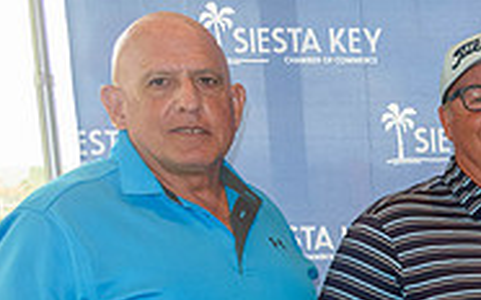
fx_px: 1127
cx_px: 685
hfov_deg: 21.0
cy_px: 394
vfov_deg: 14.5
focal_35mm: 86
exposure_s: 1/100
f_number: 5
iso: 800
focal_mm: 18
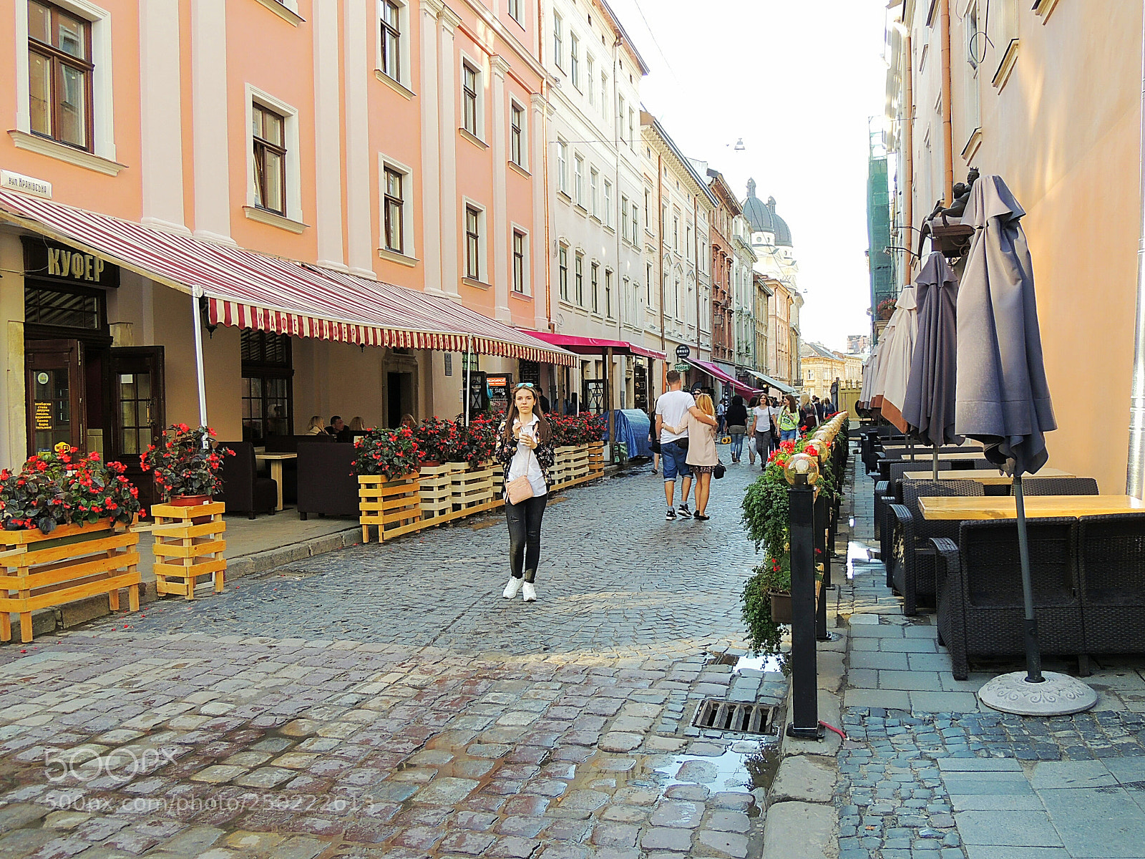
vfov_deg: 46.8
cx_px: 572
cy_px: 430
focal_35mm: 30
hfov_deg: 60.0
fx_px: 992
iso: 100
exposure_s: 1/125
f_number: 3.1
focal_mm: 5.3
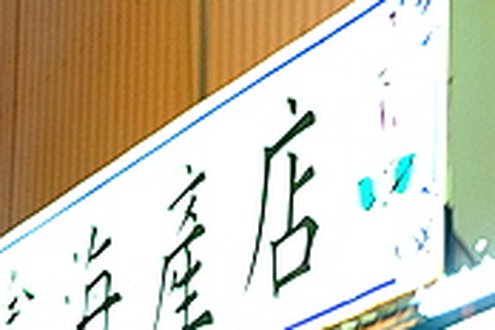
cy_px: -145
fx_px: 3355
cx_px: 575
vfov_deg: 5.6
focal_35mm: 244
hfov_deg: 8.4
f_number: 1.4
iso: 400
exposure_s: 1/20
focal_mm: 35
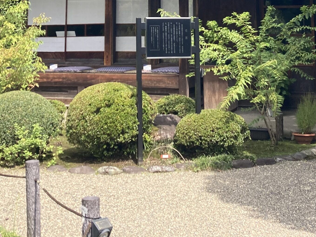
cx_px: 154
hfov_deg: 27.0
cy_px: -61
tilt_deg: +10.5
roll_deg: -0.2
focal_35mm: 72
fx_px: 657
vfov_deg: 19.1
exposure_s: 1/750
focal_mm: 3.99
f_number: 1.8
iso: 20
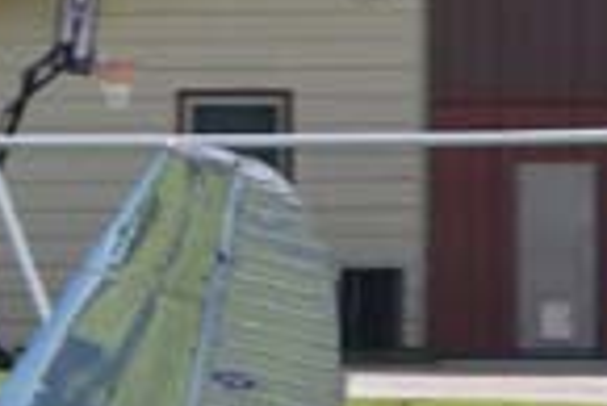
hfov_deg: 1.5
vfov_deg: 1.0
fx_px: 22406
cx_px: -1206
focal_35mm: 1328
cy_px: 73
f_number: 5.6
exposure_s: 1/500
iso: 110
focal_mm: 125
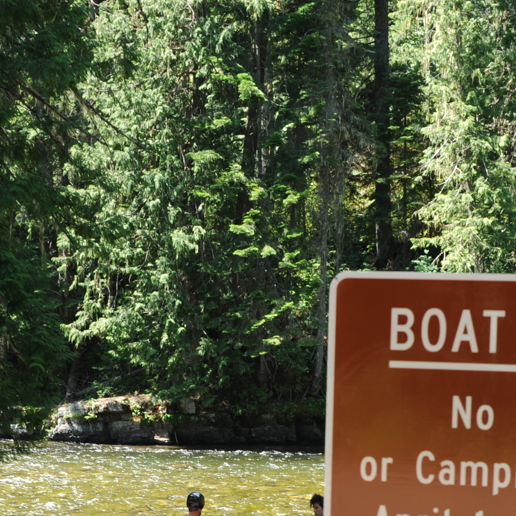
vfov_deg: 18.2
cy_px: 524
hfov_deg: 18.7
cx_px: 242
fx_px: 1568
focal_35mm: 93
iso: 200
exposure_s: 1/100
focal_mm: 35
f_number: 8
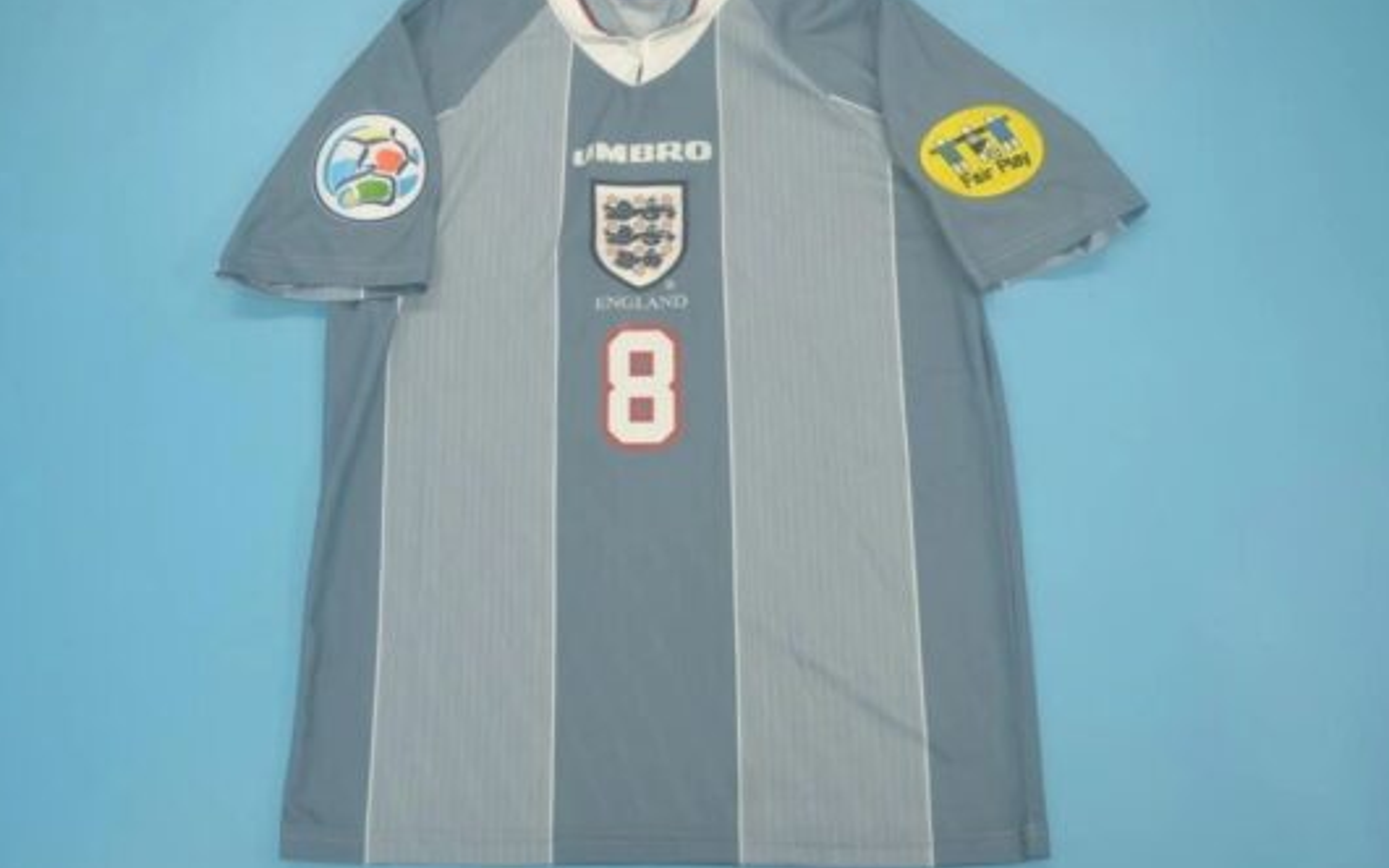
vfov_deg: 33.6
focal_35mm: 38
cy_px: 382
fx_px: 1439
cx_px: 638
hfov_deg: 51.5
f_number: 4
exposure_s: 1/100
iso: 200
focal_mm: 22
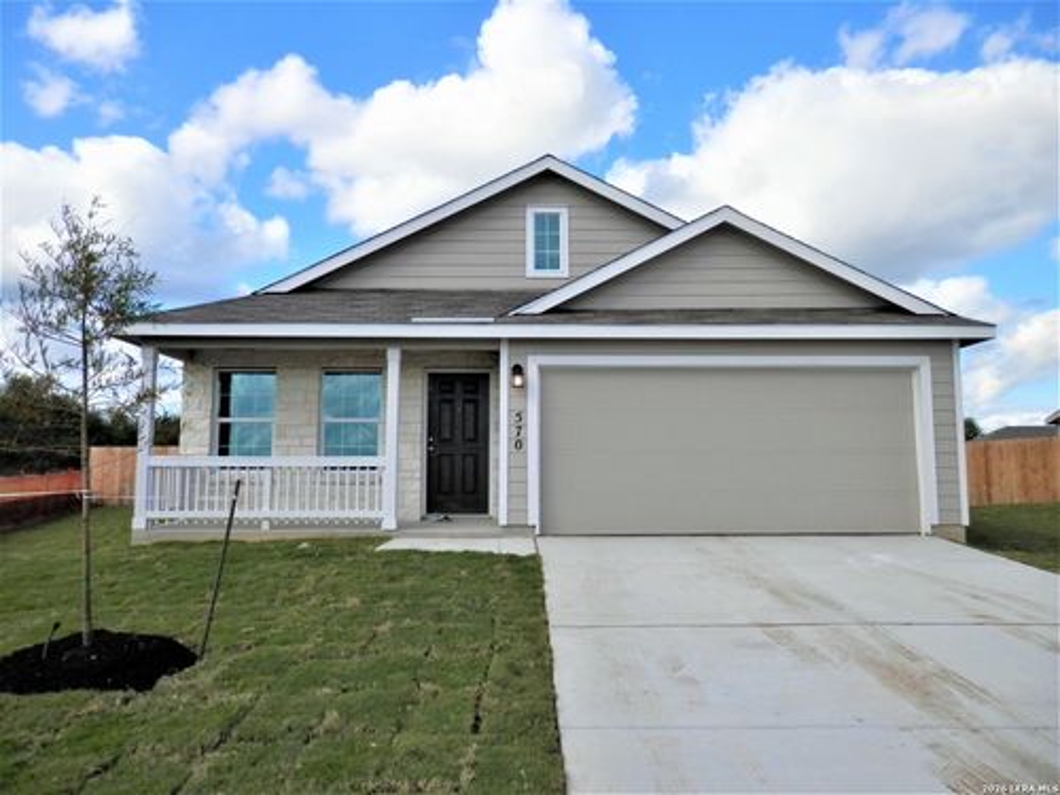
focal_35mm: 25
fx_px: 766
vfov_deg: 54.9
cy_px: 398
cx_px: 530
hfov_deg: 69.4
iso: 80
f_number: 8.7
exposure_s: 1/200
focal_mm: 4.5
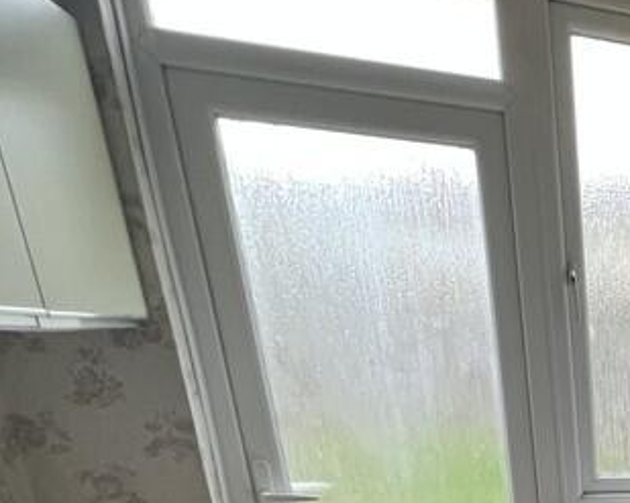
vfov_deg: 27.6
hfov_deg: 31.9
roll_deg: -2.4
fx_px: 783
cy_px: 705
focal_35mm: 42
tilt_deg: -22.7
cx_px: 844
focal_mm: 1.57
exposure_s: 1/77
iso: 250
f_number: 1.8
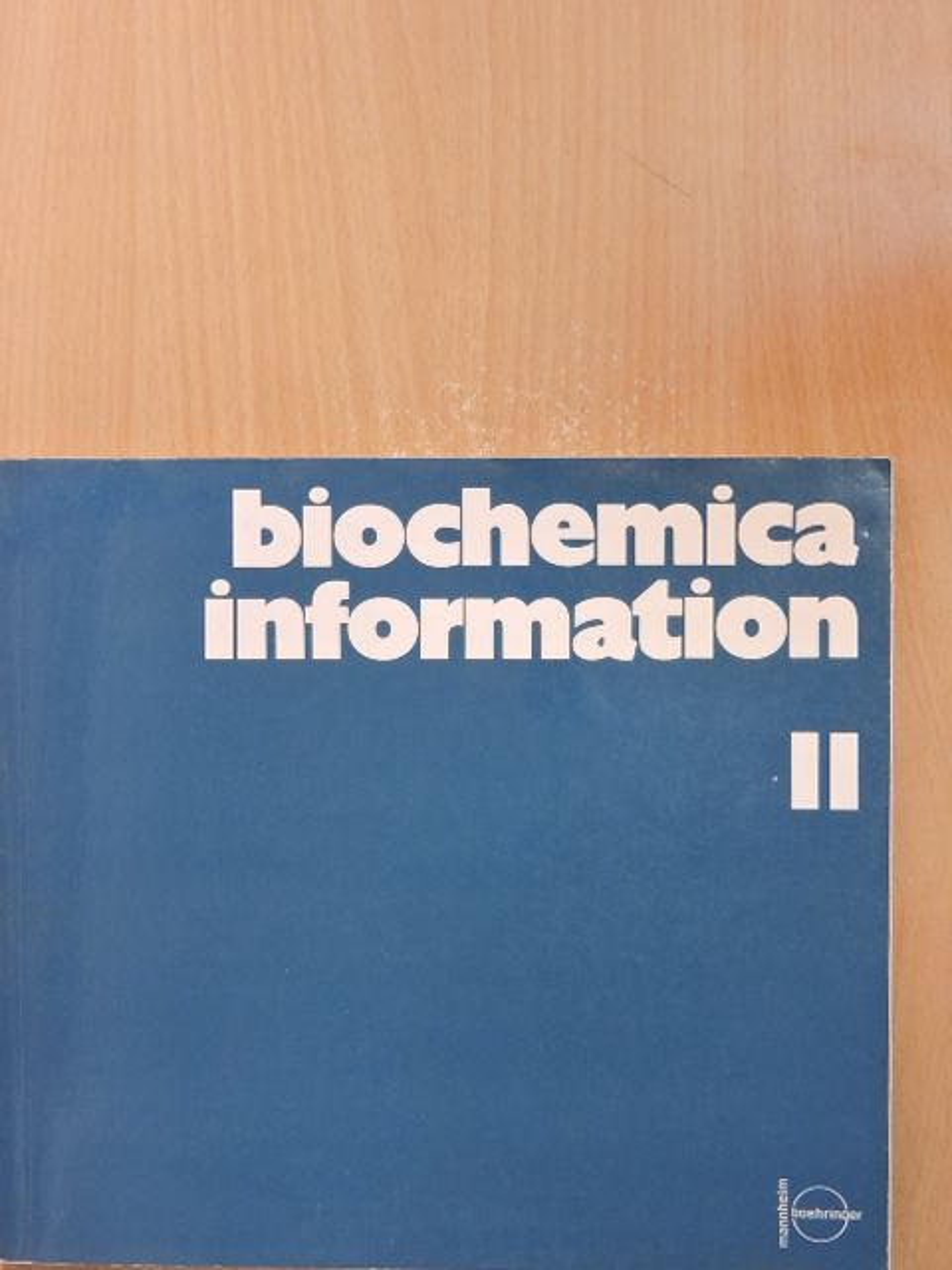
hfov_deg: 26.6
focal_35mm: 55
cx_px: 476
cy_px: 635
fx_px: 2017
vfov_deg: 34.9
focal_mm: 9.9
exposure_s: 1/30
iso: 640
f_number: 4
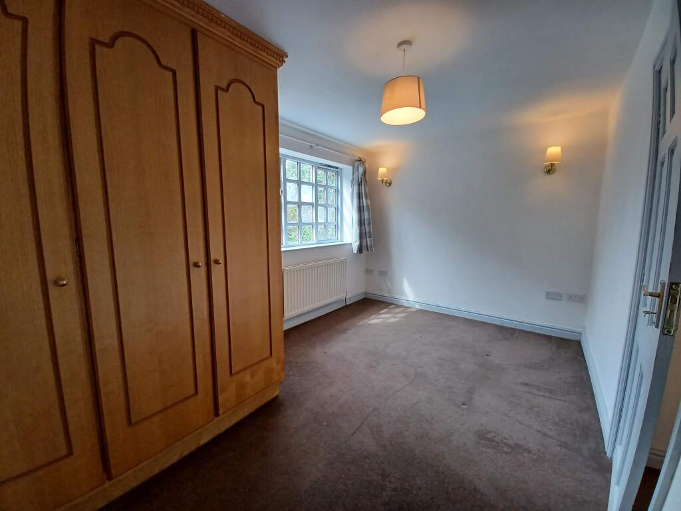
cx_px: 340
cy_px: 256
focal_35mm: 13
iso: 64
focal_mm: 1.42
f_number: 2.2
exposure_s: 1/50
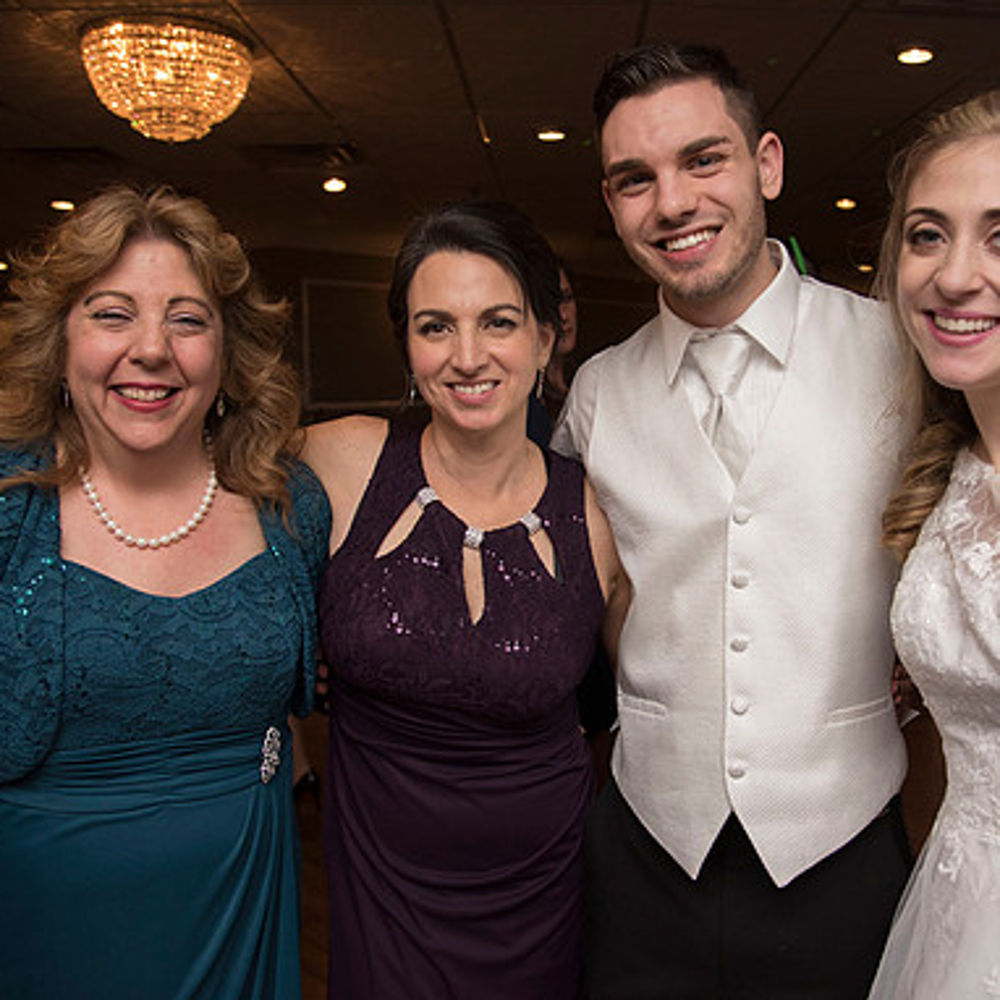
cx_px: 615
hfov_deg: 52.1
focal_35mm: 31
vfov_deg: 52.5
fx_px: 1013
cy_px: 496
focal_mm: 24
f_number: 4
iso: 2000
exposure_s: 1/200
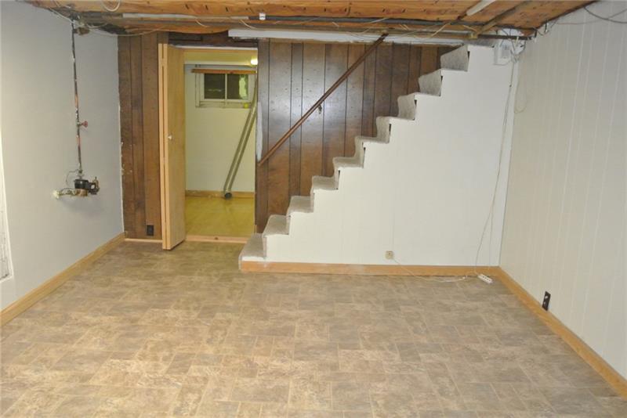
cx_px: 314
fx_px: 488
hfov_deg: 65.5
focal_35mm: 28
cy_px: 209
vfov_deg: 46.4
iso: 1400
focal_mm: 10.7
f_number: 3.5
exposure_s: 1/60
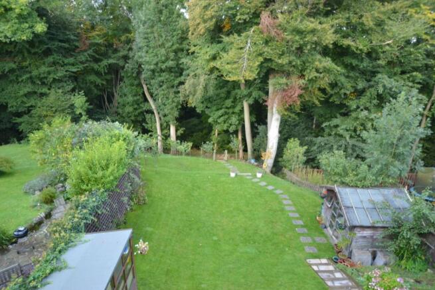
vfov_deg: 56.2
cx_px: 218
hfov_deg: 77.3
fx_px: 272
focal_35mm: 22
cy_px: 145
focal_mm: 15
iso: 100
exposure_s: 1/40
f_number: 4
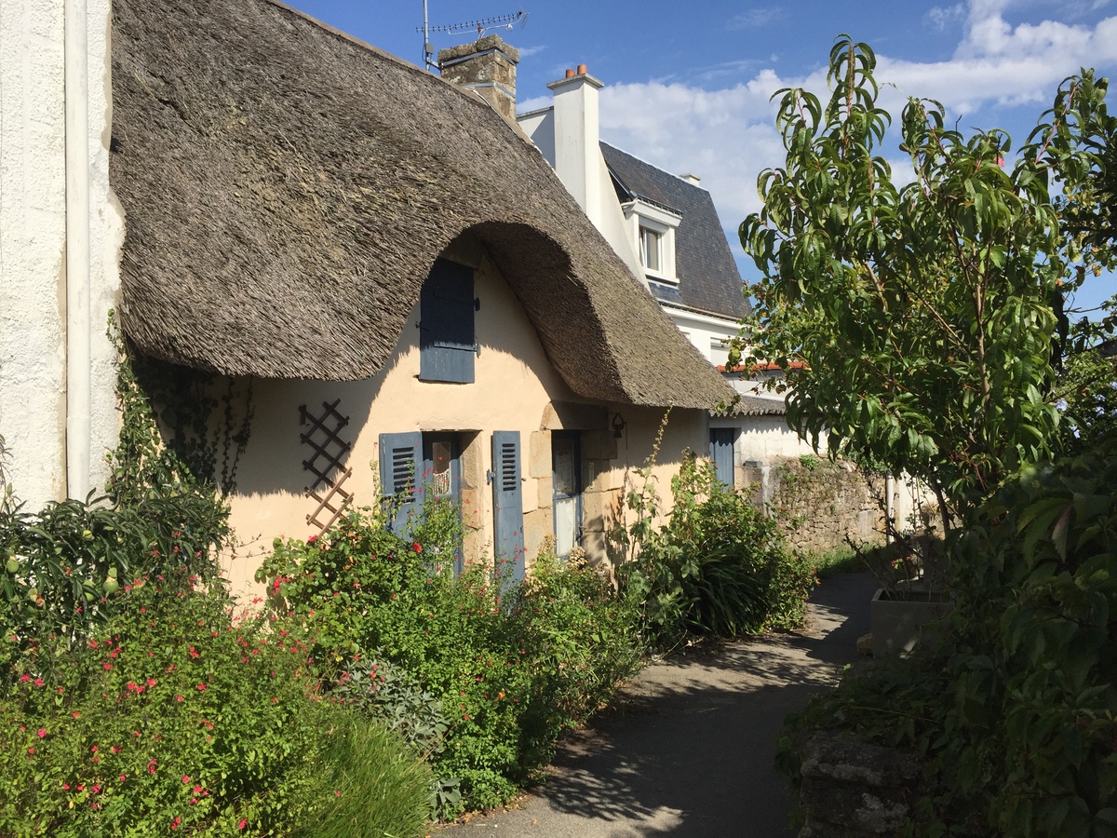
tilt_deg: +1.2
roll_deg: +0.6
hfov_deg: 61.7
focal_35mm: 29
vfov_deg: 48.2
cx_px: 558
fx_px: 936
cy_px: 419
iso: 32
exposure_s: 1/3049
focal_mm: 4.15
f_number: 2.2
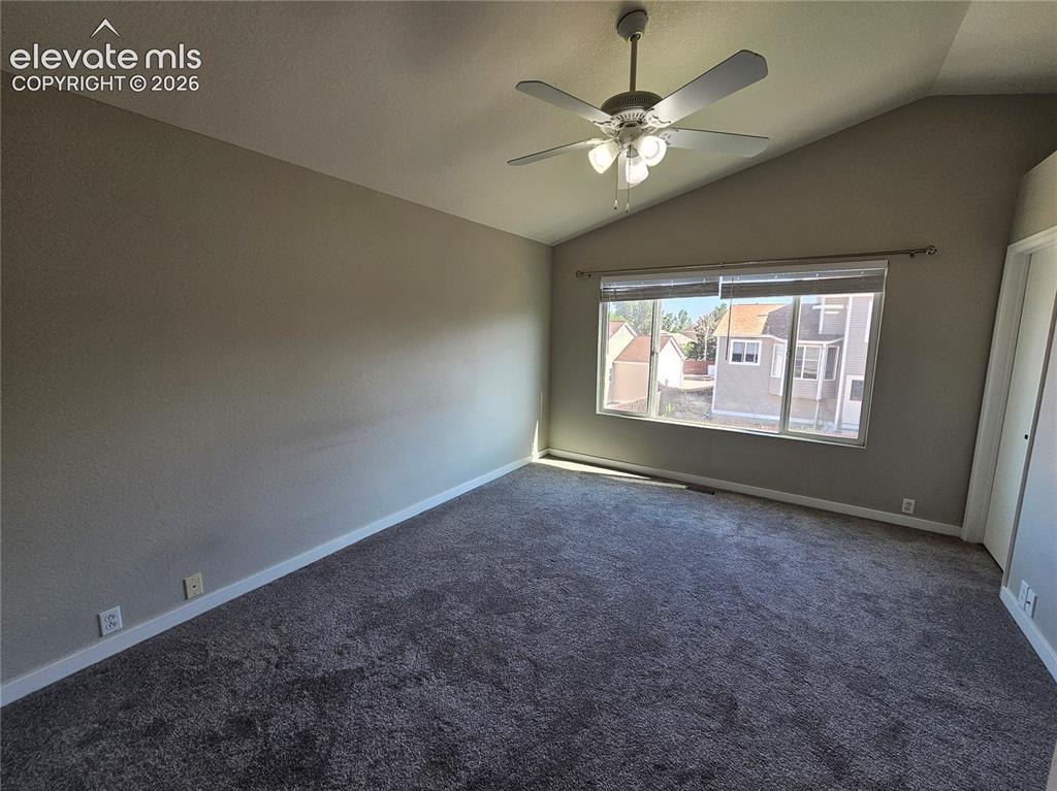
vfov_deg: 89.9
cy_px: 396
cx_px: 528
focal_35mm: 13
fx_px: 397
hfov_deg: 106.2
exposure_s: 1/120
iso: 64
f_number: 2.2
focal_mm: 2.2
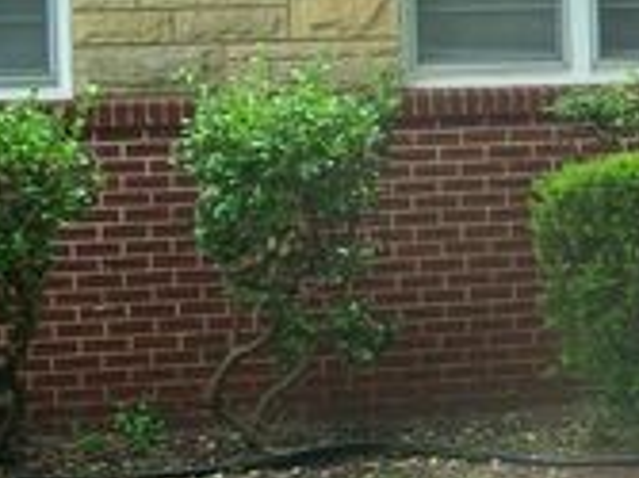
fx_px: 2048
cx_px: 846
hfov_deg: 16.7
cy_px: 189
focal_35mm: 111
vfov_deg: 13.3
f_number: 2.8
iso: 64
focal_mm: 7.8
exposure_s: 1/100
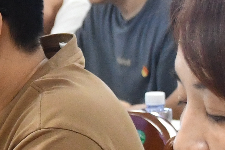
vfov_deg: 4.7
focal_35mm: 294
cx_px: 22
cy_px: 163
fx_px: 1837
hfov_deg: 7.0
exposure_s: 1/125
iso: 2800
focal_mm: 28
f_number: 4
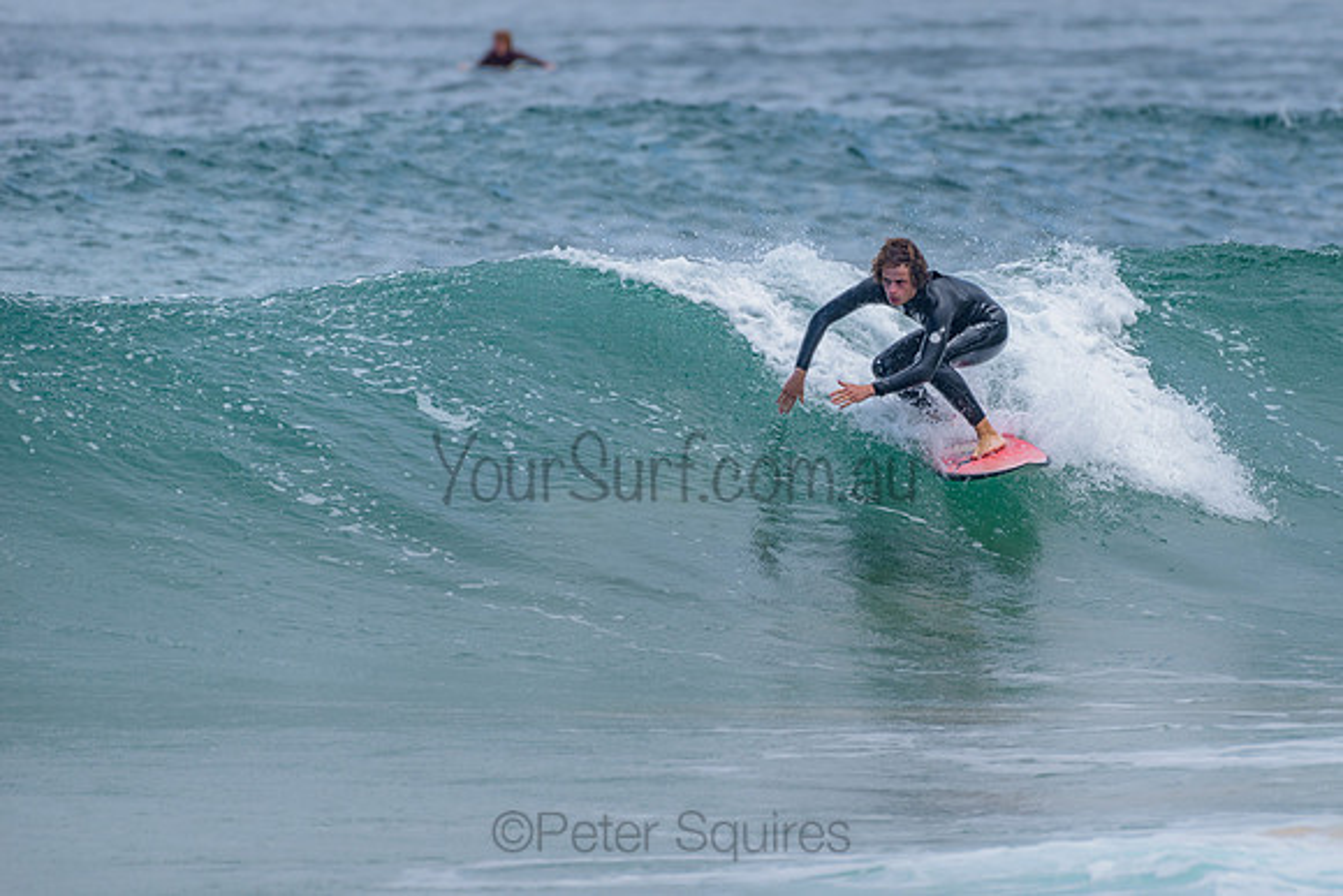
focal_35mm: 613
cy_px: 403
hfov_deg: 3.4
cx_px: 823
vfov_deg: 2.2
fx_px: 22862
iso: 360
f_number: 5.6
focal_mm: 500
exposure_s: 1/2000
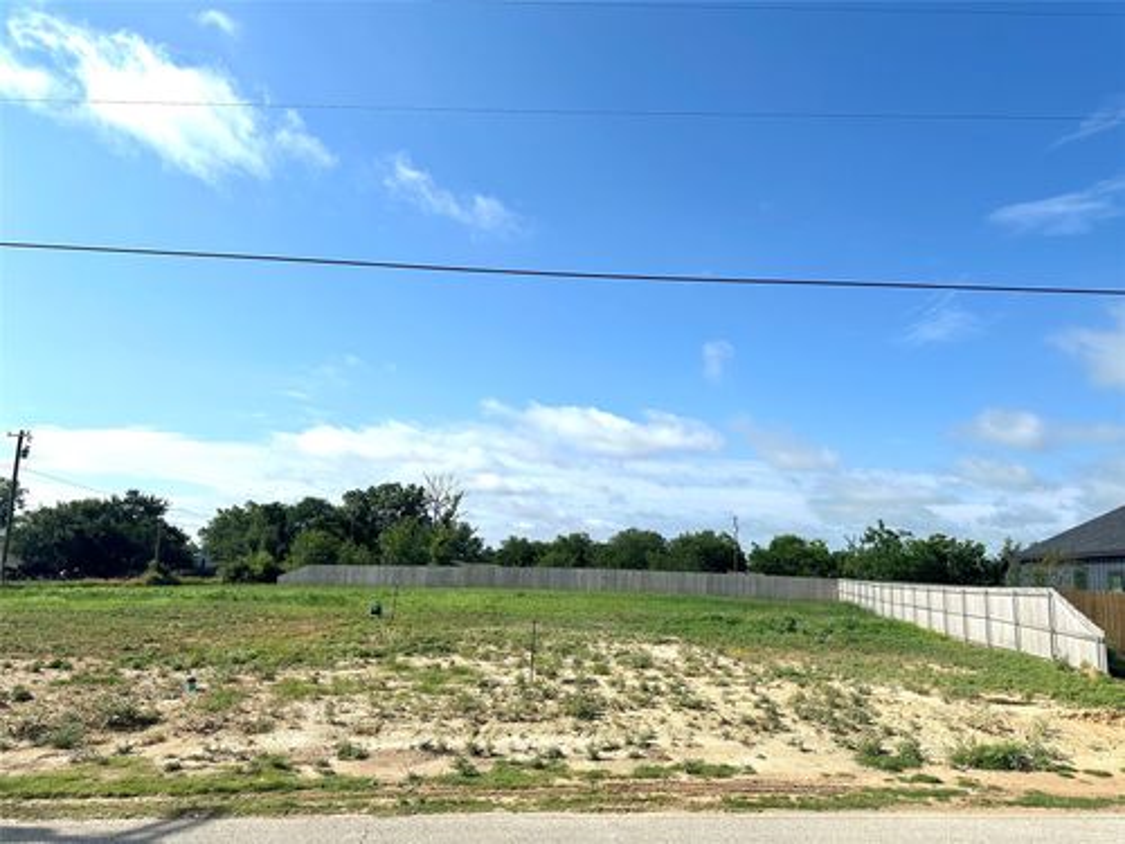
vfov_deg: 56.8
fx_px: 780
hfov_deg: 71.6
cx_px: 562
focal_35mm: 24
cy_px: 422
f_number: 1.78
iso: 80
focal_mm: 6.86
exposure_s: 1/8929
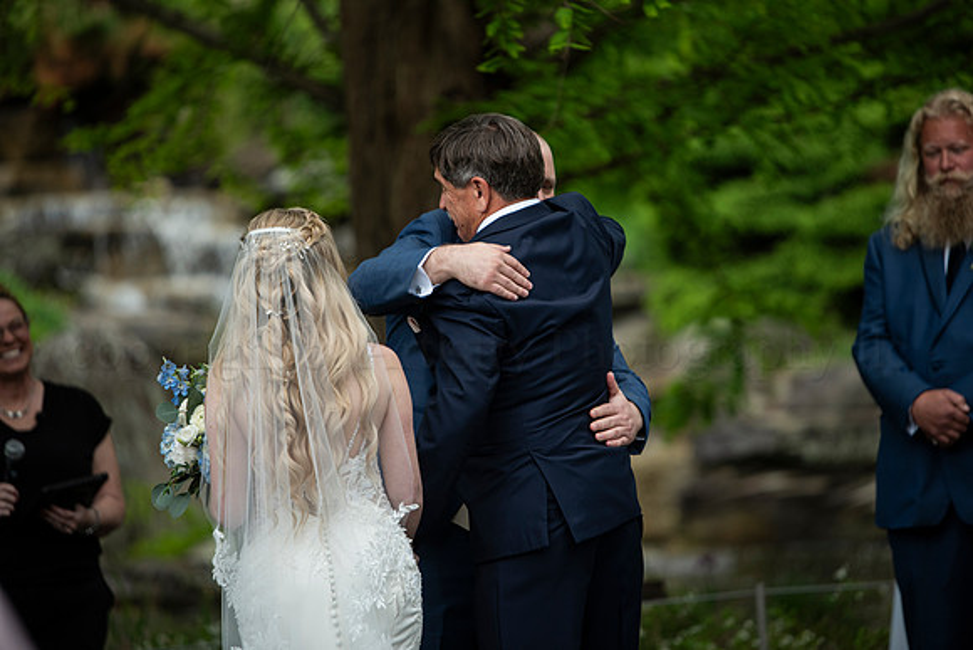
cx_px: 512
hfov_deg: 9.8
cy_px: 308
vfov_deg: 6.5
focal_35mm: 210
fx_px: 5686
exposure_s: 1/250
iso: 320
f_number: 2.8
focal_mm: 200
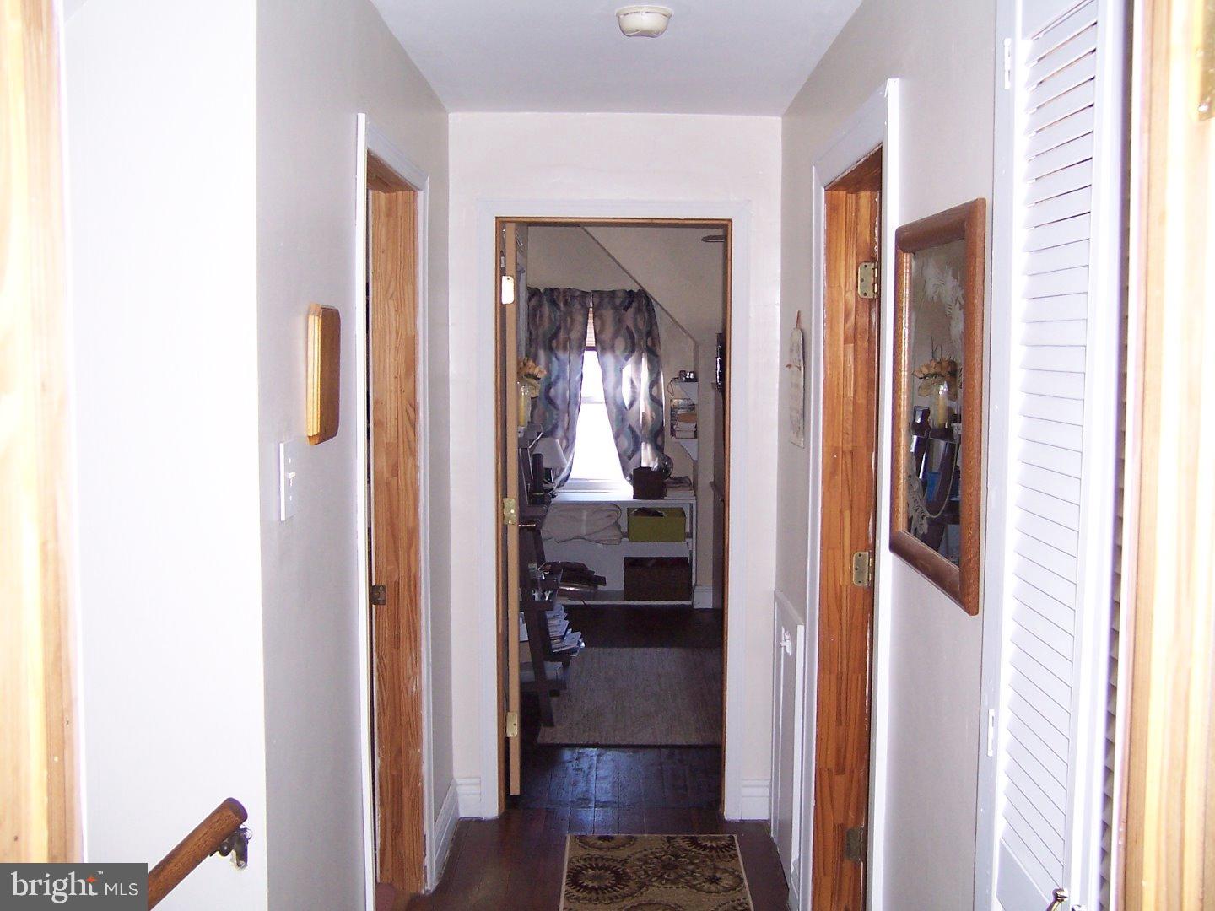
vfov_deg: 42.9
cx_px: 608
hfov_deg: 55.4
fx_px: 1158
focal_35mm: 33
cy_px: 456
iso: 140
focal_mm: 5.5
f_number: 2.8
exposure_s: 1/60
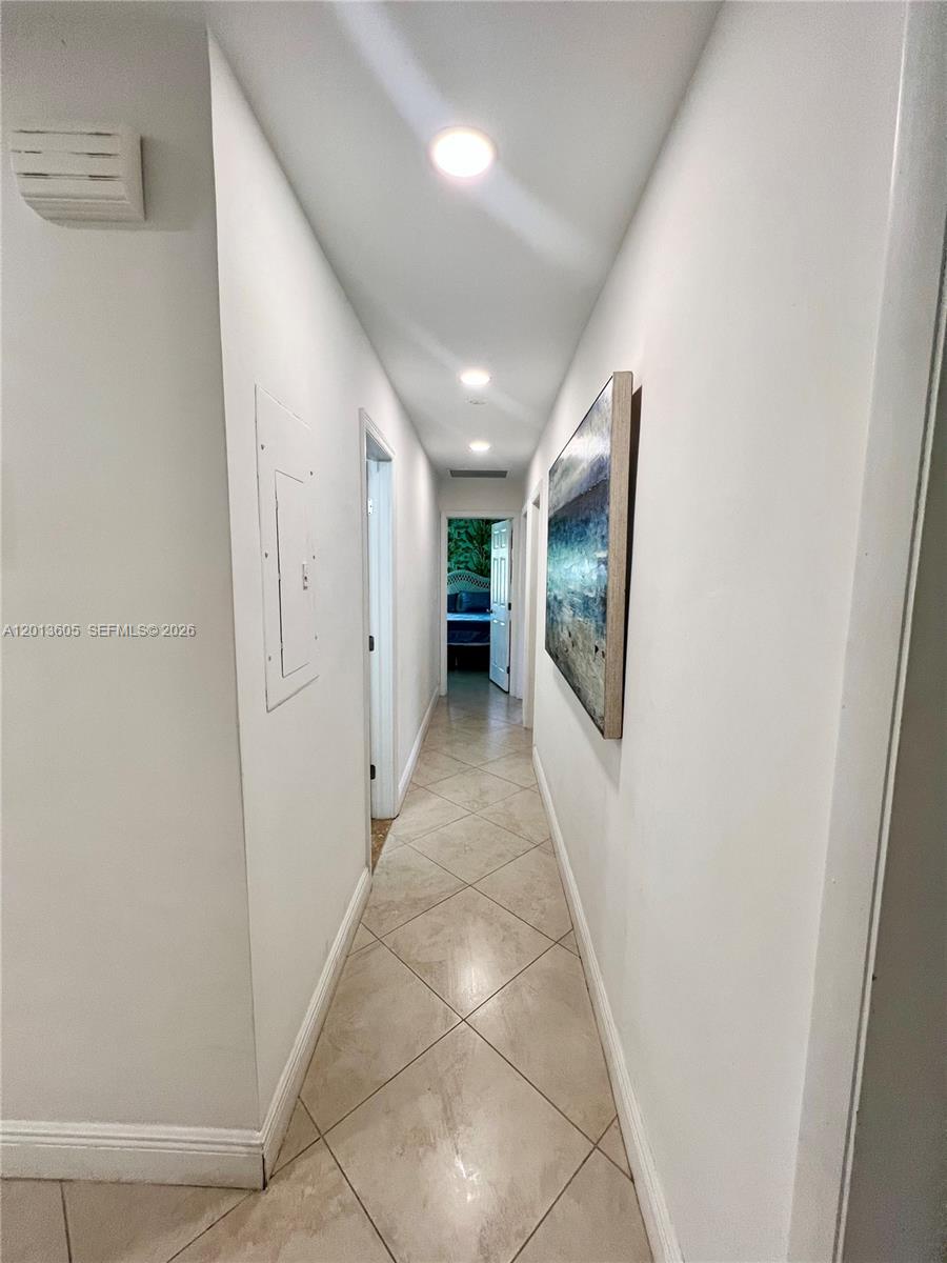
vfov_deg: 106.2
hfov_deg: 89.9
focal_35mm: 13
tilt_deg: -5.7
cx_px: 474
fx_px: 474
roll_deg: -1.4
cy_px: 632
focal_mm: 1.57
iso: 125
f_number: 1.8
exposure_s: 1/120
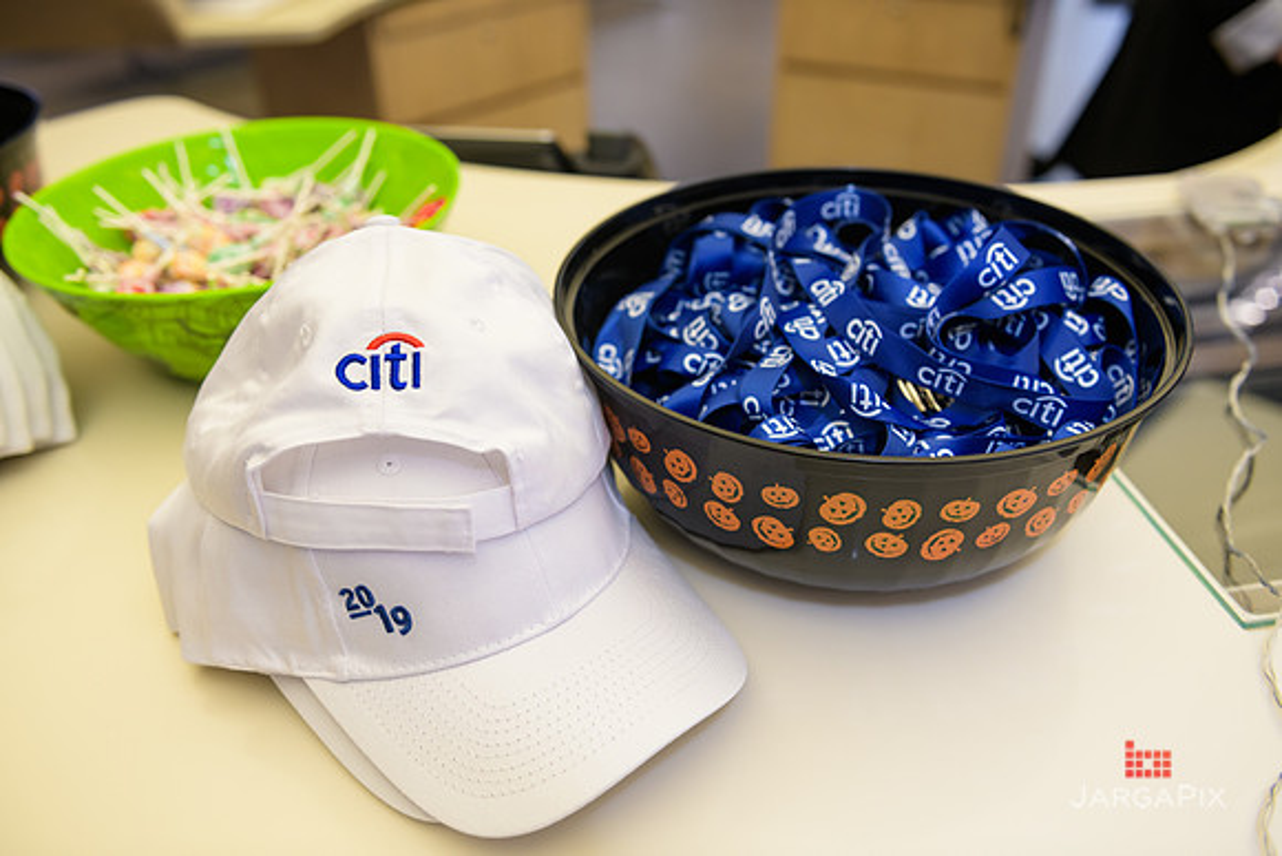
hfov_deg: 60.3
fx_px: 1104
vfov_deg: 42.3
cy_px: 428
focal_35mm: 31
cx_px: 641
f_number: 3.2
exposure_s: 1/125
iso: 800
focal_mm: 31
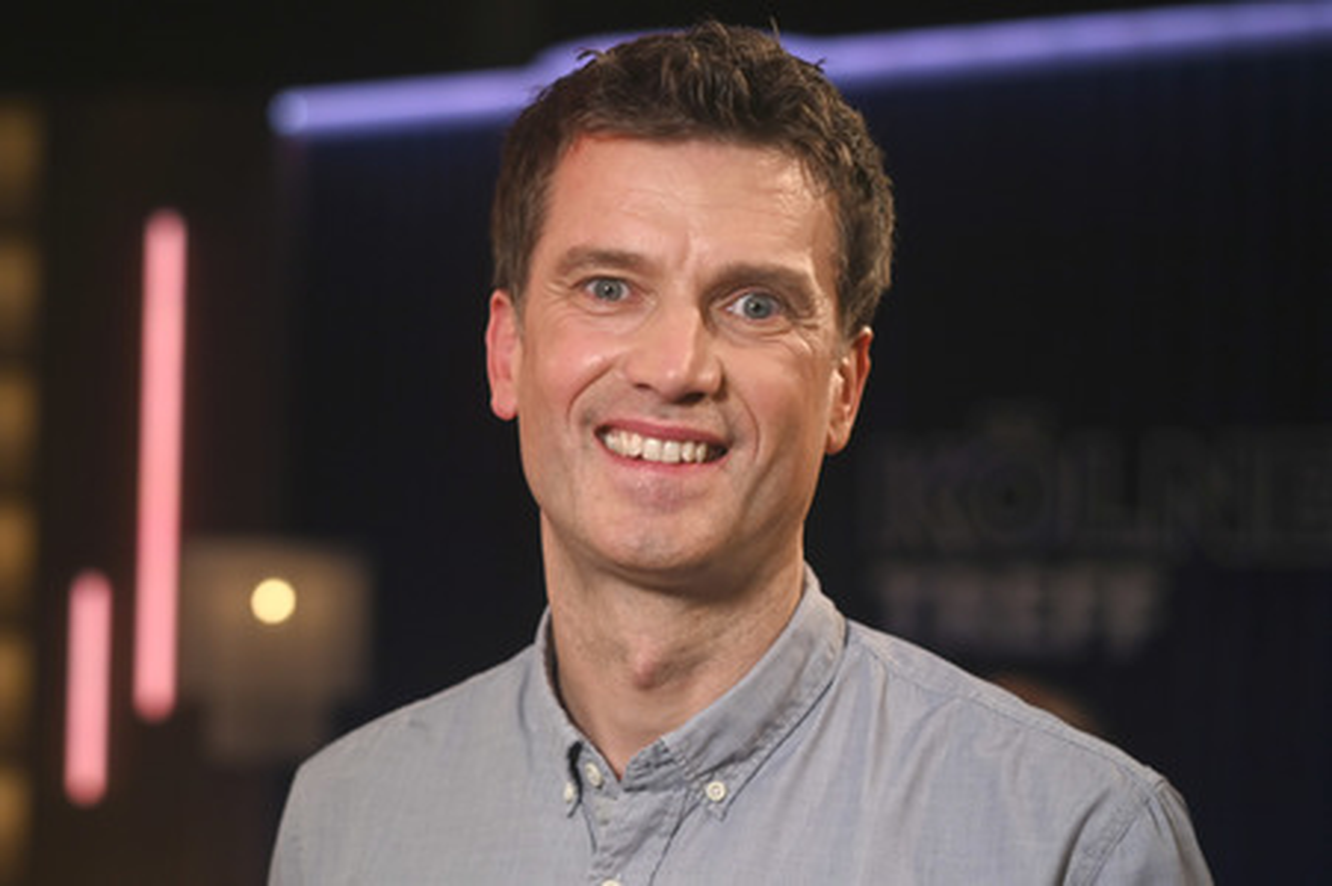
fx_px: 2033
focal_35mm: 55
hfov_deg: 36.3
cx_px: 666
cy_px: 443
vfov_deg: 24.6
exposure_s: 1/500
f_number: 2.5
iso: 1250
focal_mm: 55
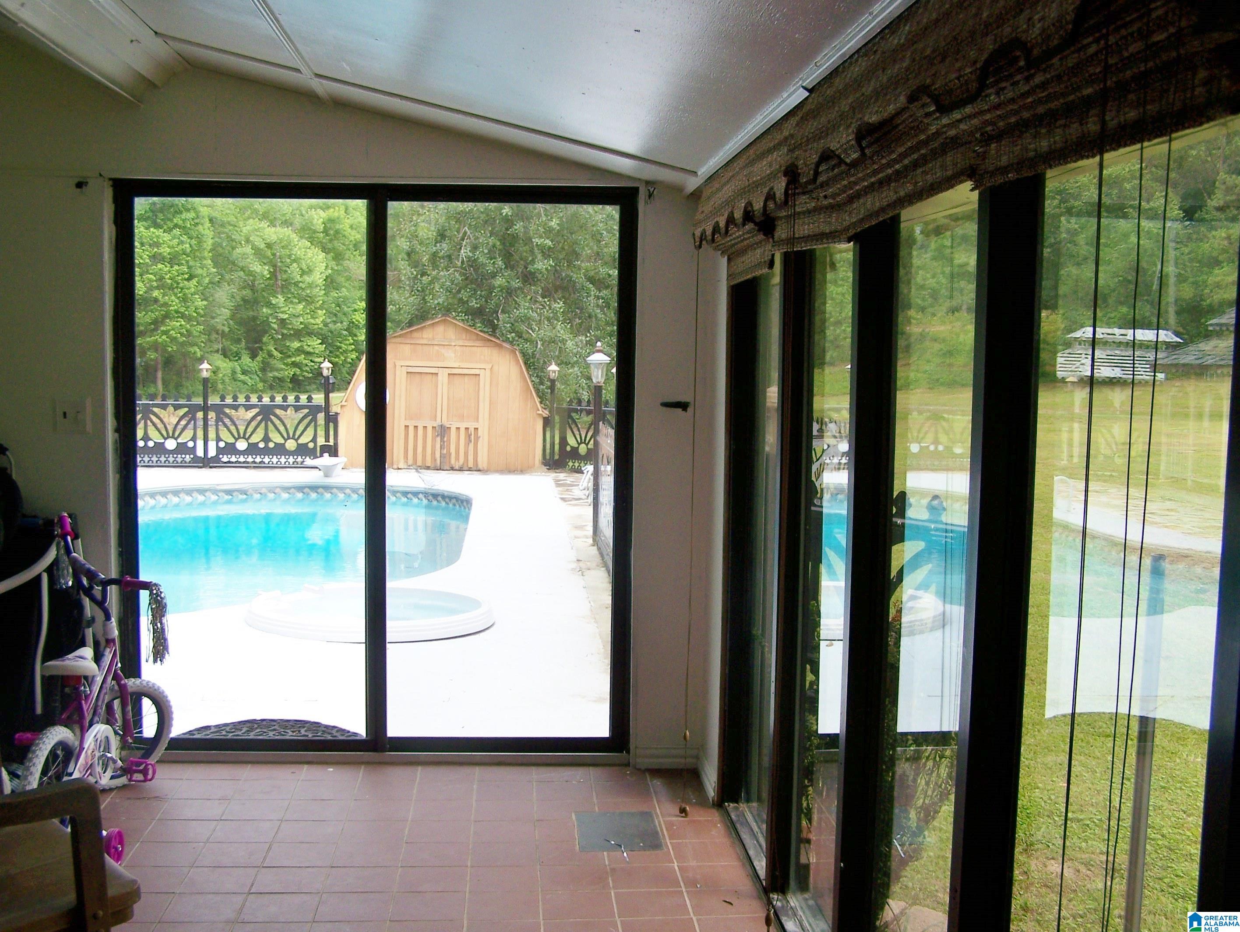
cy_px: 466
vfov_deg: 37.8
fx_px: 1362
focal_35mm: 38
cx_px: 620
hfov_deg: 48.9
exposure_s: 1/200
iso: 80
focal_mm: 6.3
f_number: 2.8
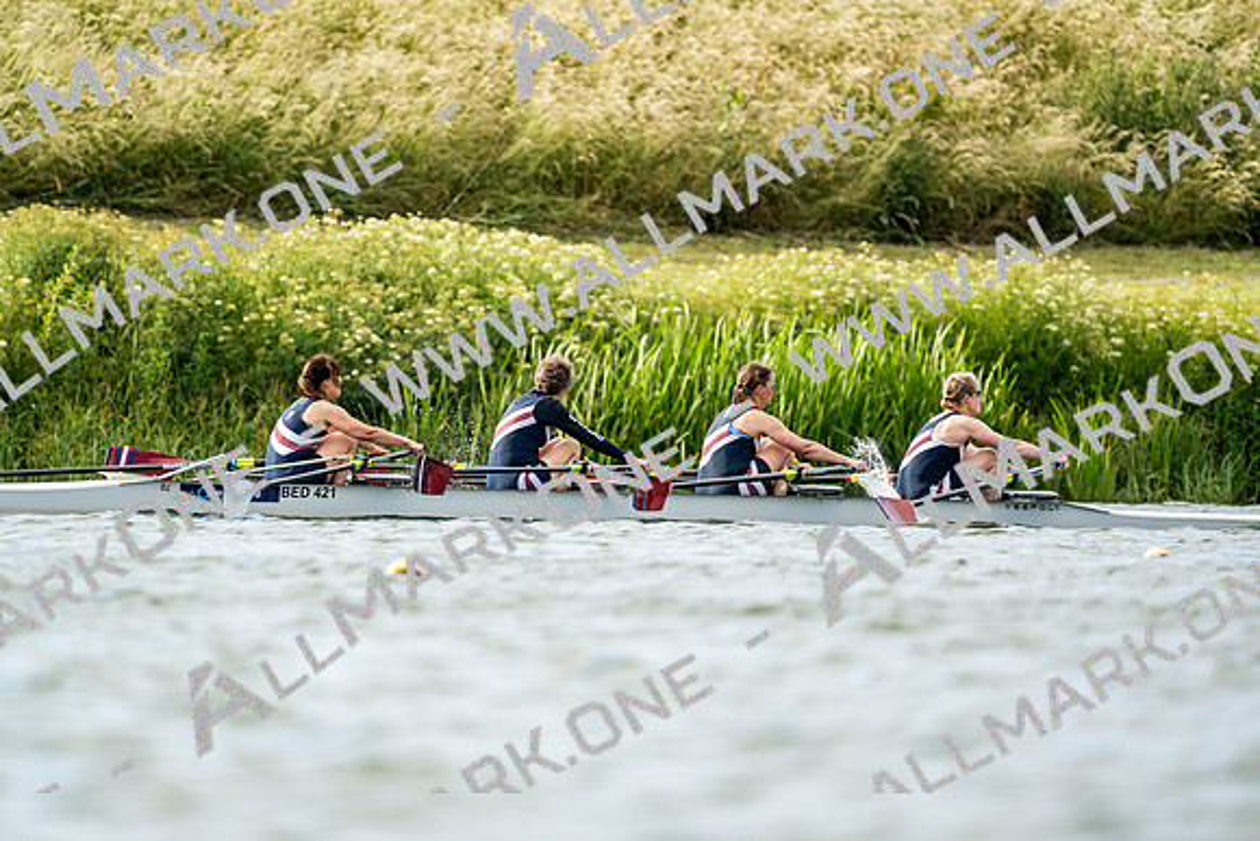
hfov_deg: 3.4
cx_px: 630
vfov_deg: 2.3
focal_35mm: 600
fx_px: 21004
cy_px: 420
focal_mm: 600
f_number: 6.3
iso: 500
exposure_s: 1/2000
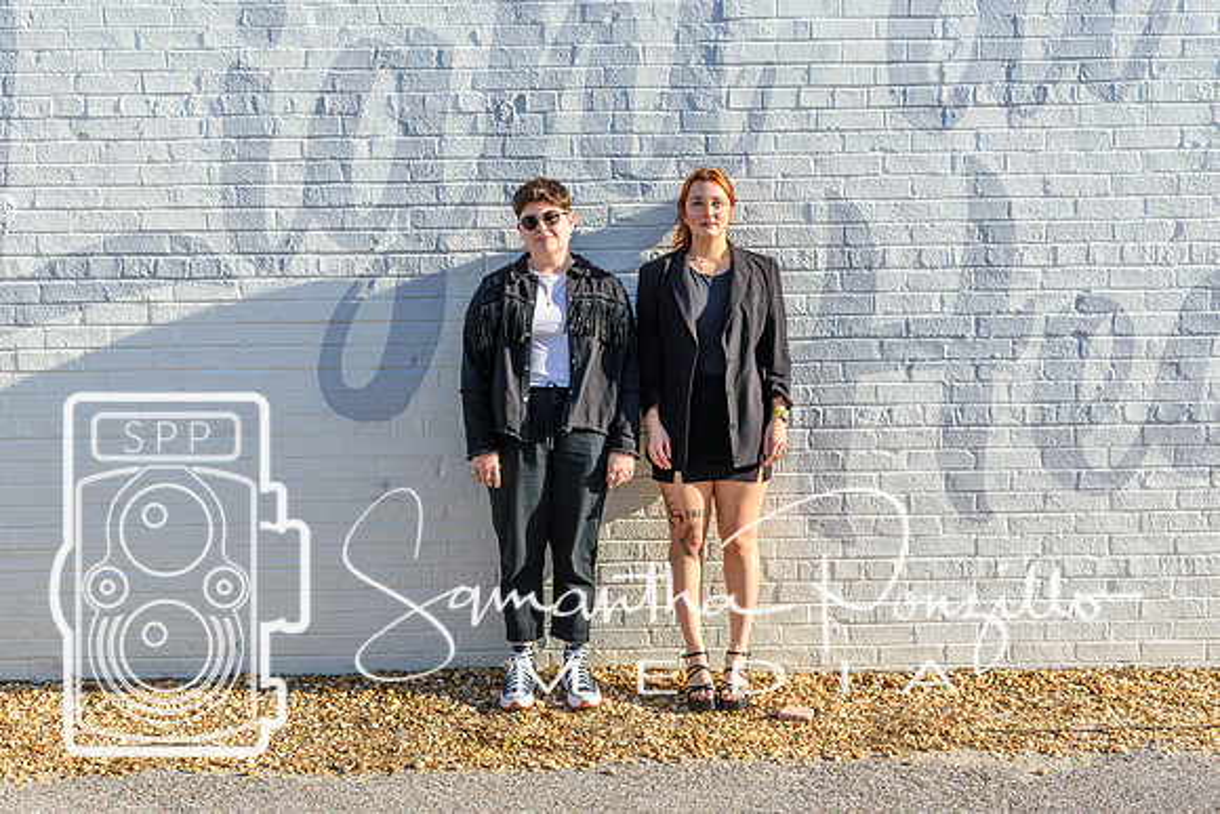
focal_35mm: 49
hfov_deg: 40.6
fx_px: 1648
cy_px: 407
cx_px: 610
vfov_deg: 27.7
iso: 200
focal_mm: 32
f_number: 9
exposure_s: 1/320
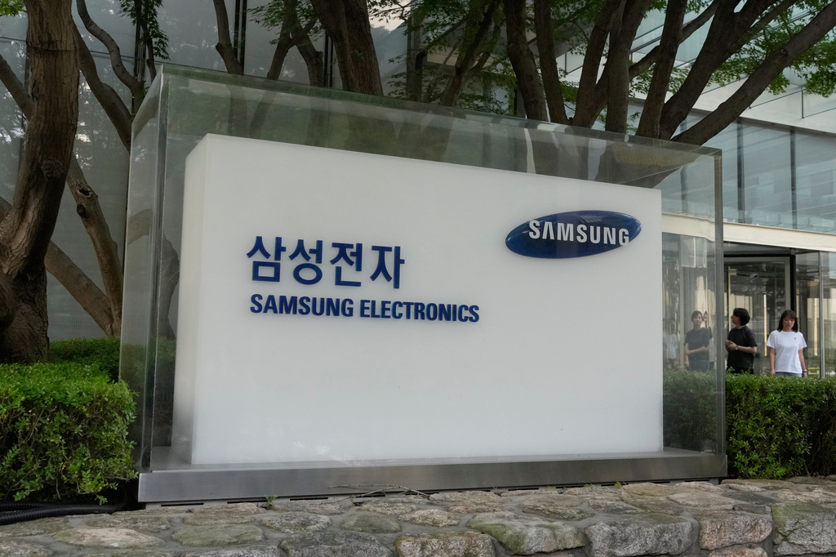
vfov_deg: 36.8
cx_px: 418
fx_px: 836
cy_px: 278
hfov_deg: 53.1
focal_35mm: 36
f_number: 7.1
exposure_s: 1/400
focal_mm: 24
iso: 2000
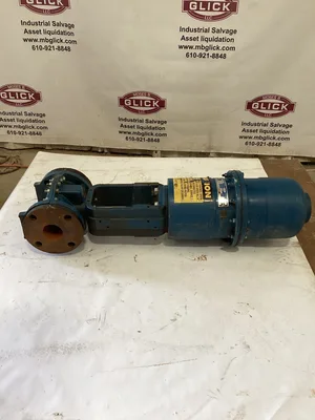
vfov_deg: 58.4
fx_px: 376
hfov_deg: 45.4
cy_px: 210
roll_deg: -0.8
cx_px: 158
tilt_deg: -34.6
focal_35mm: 31
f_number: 2.4
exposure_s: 1/50
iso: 64
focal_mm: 3.3
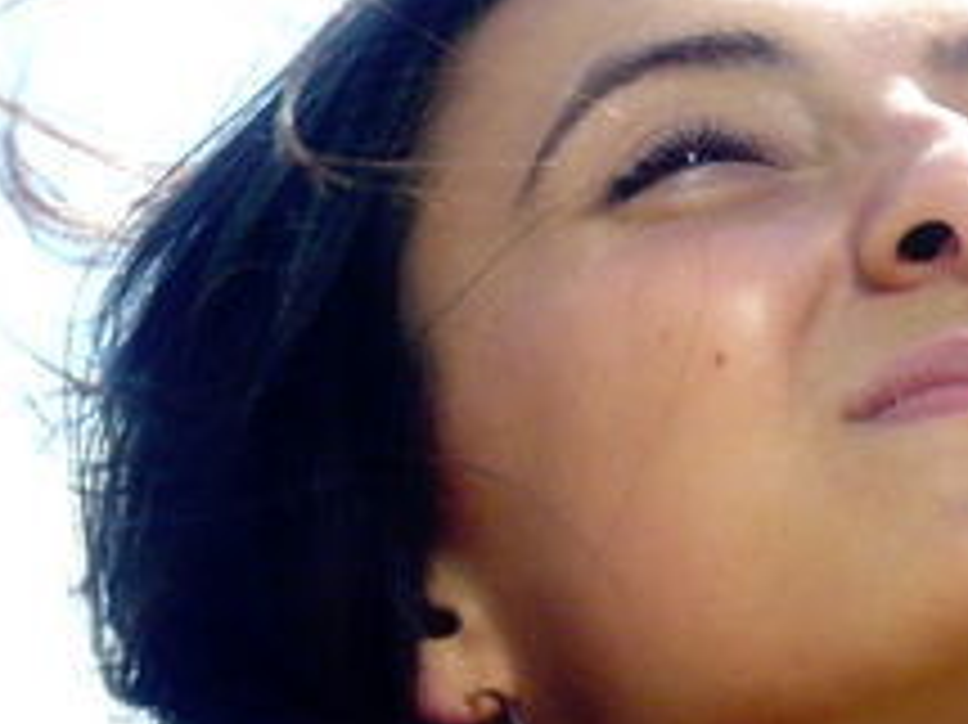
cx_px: 185
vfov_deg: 5.6
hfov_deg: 7.5
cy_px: 713
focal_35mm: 264
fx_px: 7378
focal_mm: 10.4
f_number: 3.8
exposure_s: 1/640
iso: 100
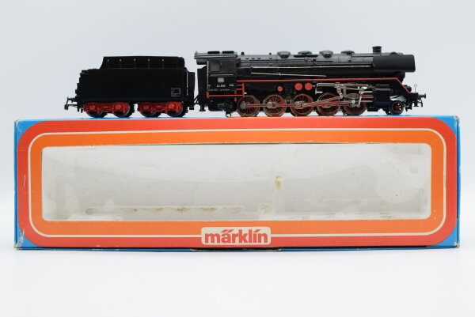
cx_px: 238
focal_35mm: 52
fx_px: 693
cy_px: 158
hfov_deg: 37.8
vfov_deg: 25.8
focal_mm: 35
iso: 400
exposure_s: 1/200
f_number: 8
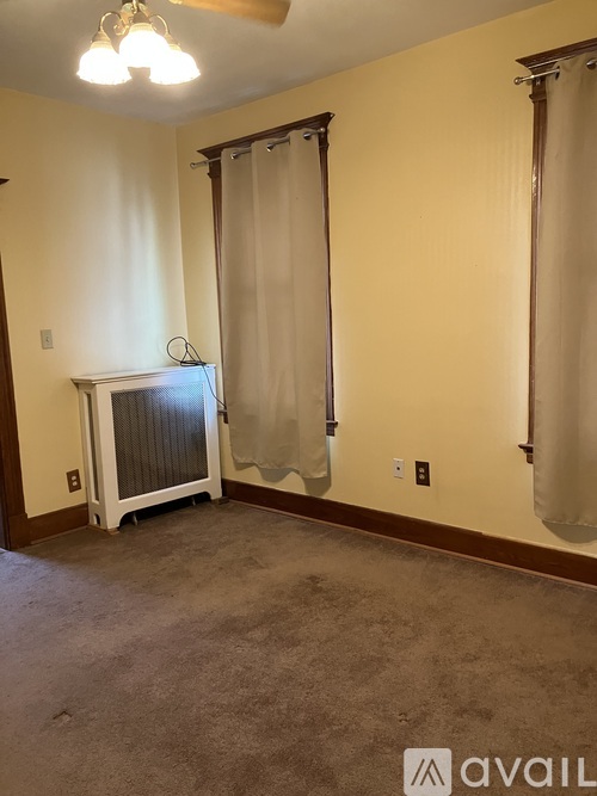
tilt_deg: -6.3
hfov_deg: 49.7
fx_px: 644
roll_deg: +2.8
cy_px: 398
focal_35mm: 28
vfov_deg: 63.5
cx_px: 298
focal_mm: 3.99
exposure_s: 1/60
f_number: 1.8
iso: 200
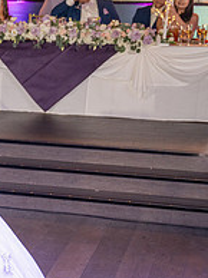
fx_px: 947
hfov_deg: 11.7
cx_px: -145
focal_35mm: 118
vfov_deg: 16.6
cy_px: 197
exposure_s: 1/125
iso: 1000
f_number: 3.5
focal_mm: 41
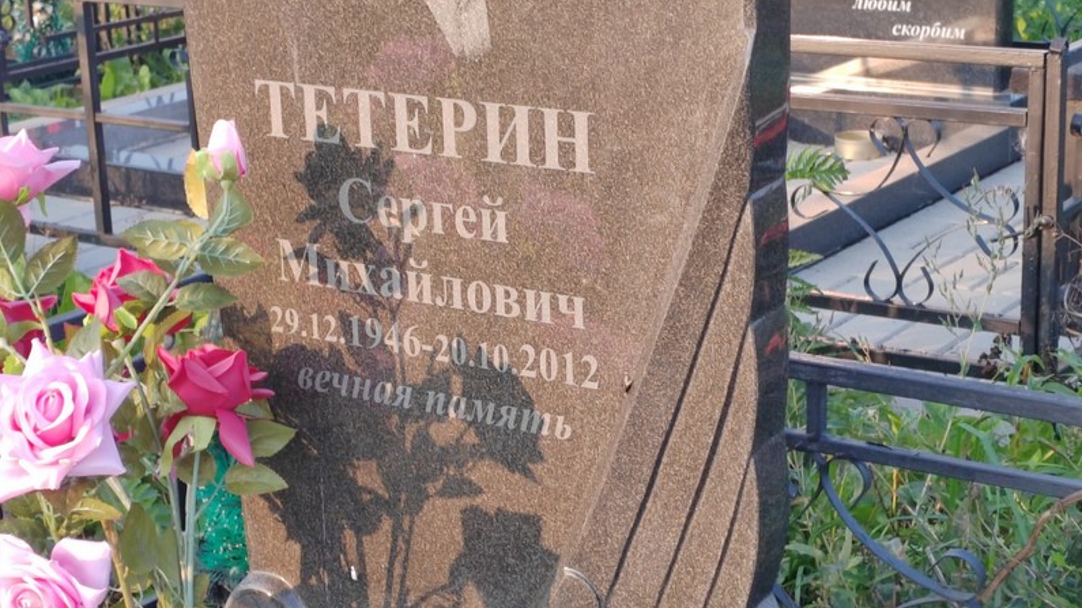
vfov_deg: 15.1
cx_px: 539
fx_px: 2295
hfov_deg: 26.5
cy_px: 306
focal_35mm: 80
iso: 100
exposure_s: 1/140
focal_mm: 5.52
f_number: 1.9
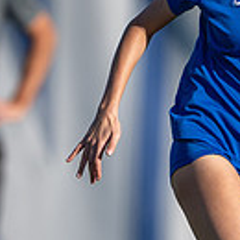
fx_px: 22426
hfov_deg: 0.6
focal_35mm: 2859
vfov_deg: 0.6
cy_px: 147
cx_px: 120
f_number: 2.8
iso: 160
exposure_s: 1/2000
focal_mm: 400
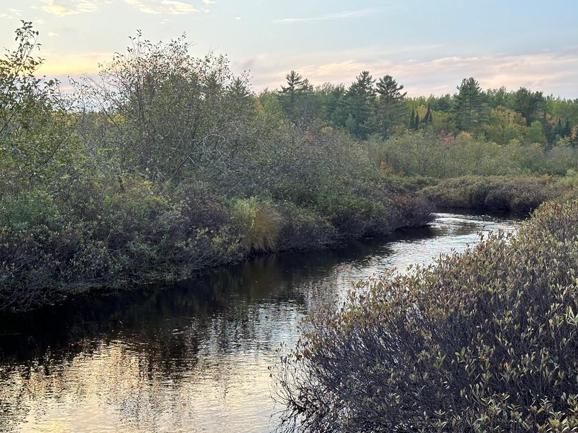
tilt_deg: -3.1
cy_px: 215
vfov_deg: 29.7
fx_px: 818
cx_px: 291
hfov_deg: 38.9
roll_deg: -0.7
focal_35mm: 49
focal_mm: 6.86
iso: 80
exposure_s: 1/172
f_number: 1.78
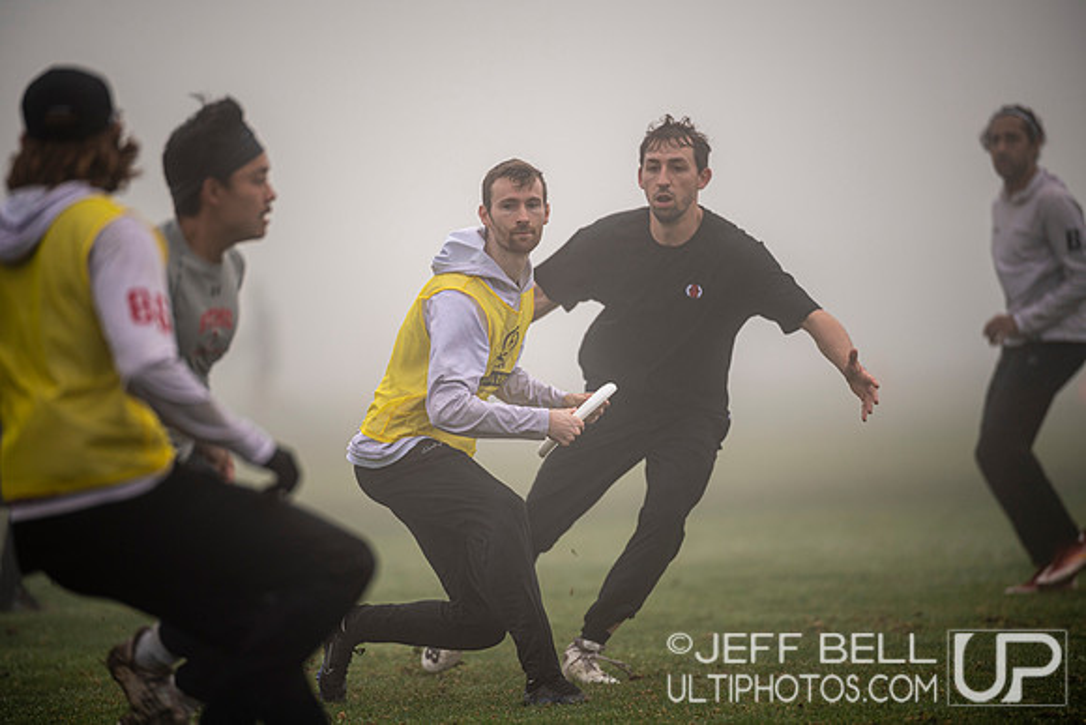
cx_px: 543
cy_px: 362
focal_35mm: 300
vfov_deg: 4.6
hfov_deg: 6.9
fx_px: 9052
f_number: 2.8
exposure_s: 1/1000
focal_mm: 300
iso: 100
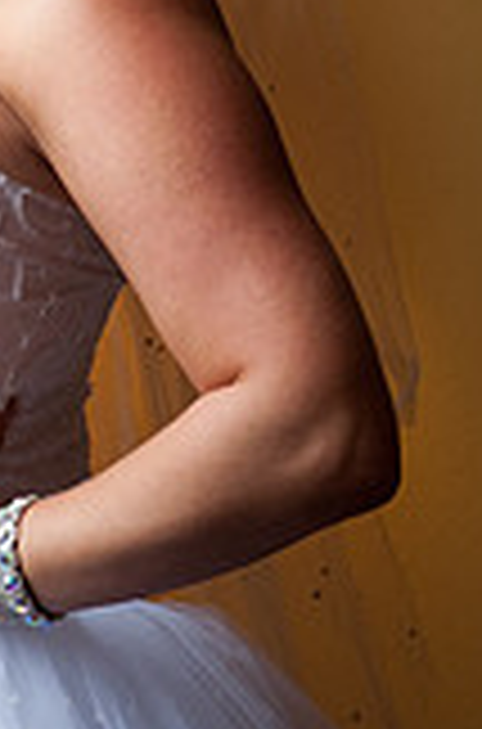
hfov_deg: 6.9
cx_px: -160
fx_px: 3941
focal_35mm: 195
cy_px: 90
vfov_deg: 10.5
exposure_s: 1/160
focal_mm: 70
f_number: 5.6
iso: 640
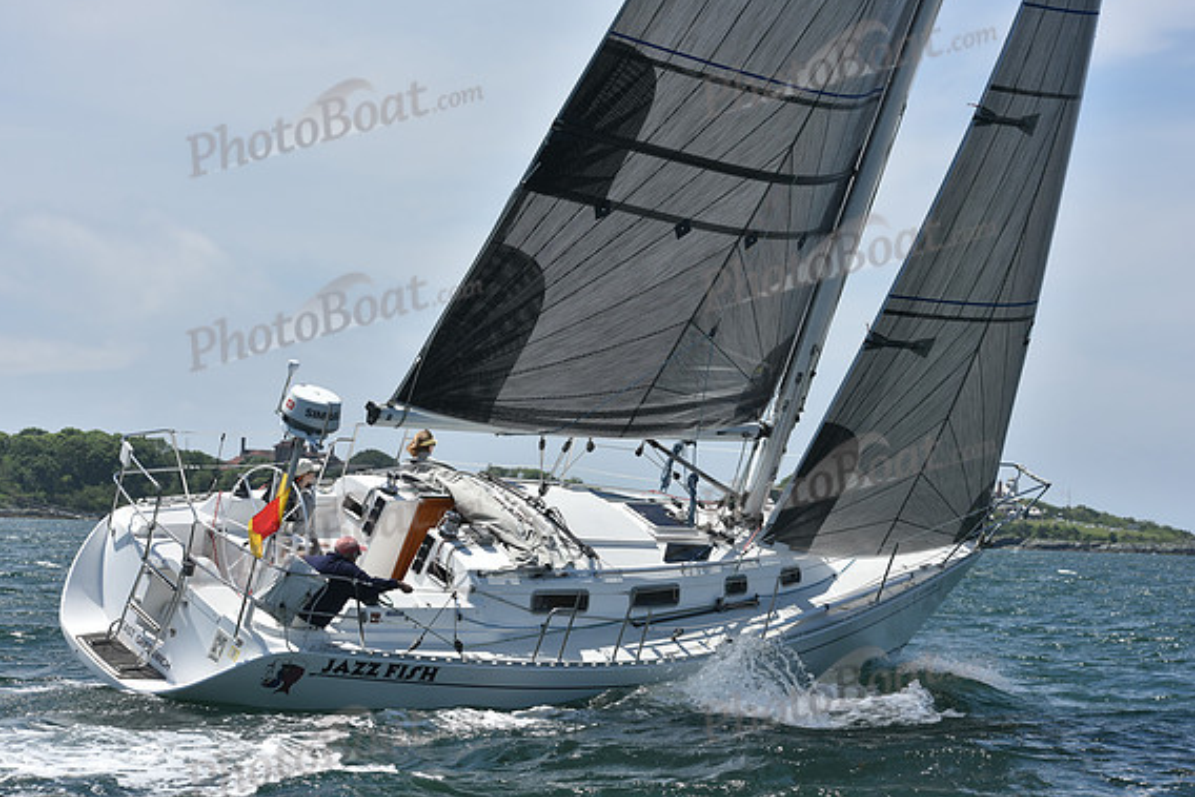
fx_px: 3121
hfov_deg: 21.7
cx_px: 593
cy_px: 396
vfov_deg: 14.6
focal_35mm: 94
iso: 250
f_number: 8
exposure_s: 1/1250
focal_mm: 92
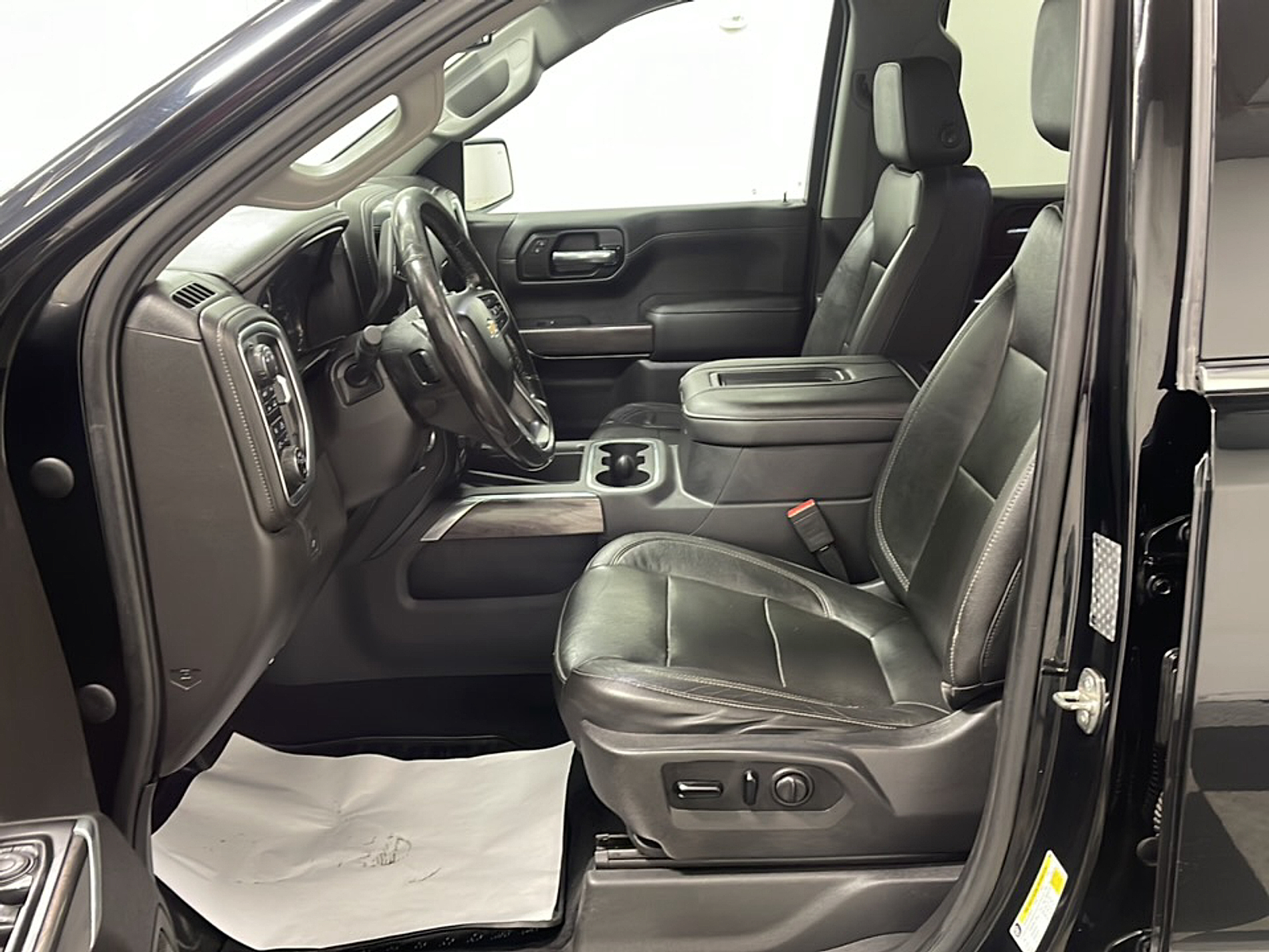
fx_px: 1026
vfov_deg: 49.7
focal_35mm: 28
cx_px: 634
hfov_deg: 63.4
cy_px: 476
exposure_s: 1/40
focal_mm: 5.1
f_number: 1.6
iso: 320
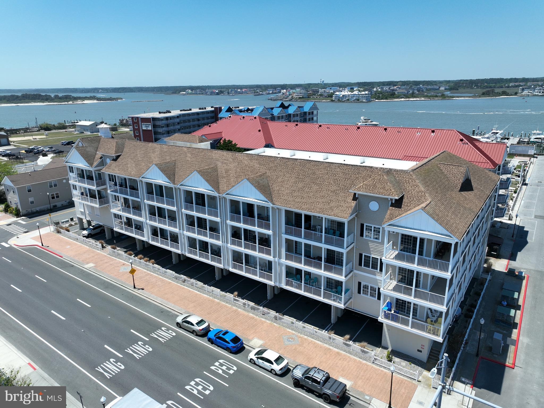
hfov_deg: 71.6
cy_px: 204
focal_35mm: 24
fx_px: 377
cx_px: 272
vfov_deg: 56.8
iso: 100
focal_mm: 12.29
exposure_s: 1/1600
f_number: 2.8
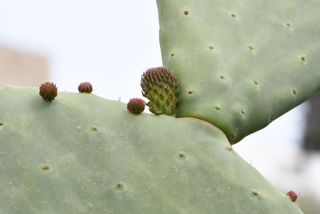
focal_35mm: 150
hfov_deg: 13.7
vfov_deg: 9.1
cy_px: 107
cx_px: 160
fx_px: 1333
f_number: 6.7
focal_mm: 100
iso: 400
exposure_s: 1/1000
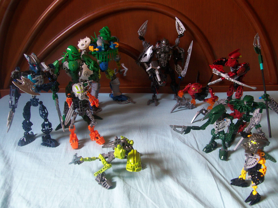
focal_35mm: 36
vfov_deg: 39.7
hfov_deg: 51.4
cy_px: 104
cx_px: 139
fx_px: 289
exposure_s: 1/43.7
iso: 80
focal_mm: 6
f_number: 2.7
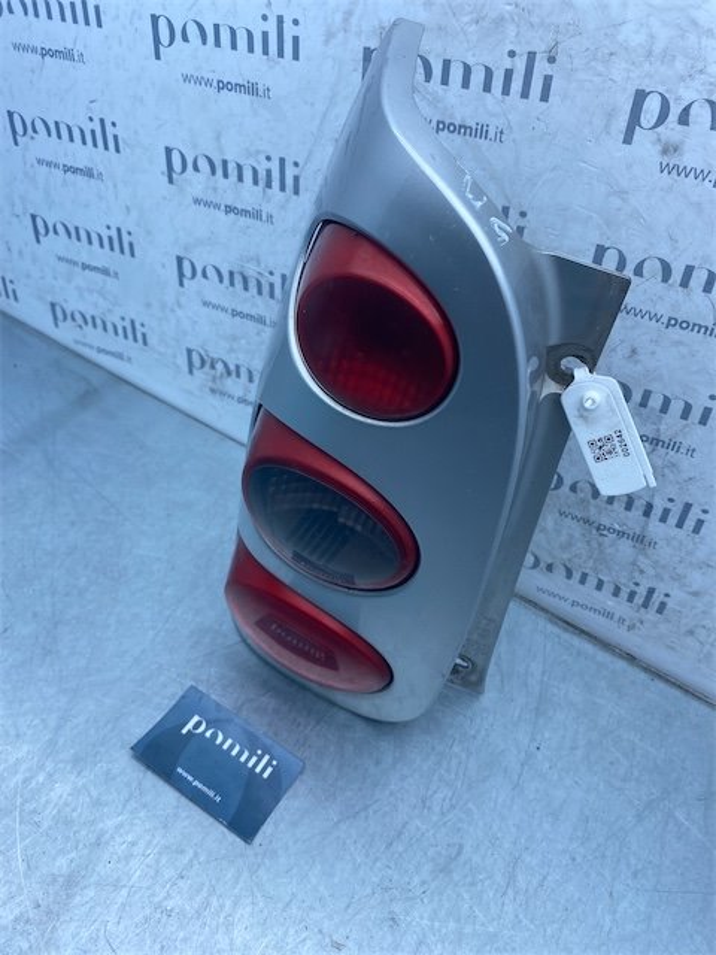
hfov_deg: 53.1
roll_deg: -16.1
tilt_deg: -44.2
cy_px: 478
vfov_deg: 67.3
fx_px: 717
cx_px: 358
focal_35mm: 26
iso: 32
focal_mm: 4.25
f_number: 1.8
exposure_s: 1/772
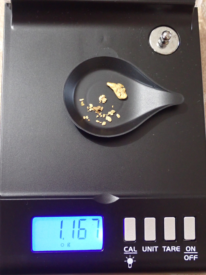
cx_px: 103
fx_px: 460
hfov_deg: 25.2
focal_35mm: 58
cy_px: 138
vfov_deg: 33.2
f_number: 3.5
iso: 1000
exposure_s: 1/15
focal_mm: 10.35
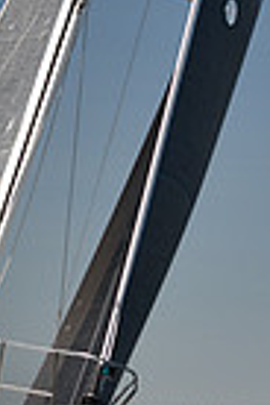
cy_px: 326
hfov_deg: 4.6
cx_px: -145
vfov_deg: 7.0
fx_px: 3318
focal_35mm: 295
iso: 250
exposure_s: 1/1250
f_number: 3.5
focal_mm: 70
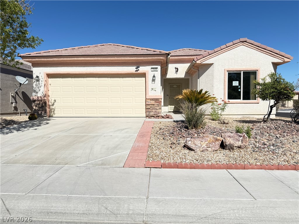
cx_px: 150
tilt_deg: -1.7
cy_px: 112
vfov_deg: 56.8
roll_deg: -0.2
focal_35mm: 24
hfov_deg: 71.6
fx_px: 207
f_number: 1.78
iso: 80
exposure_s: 1/3953
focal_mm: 6.76
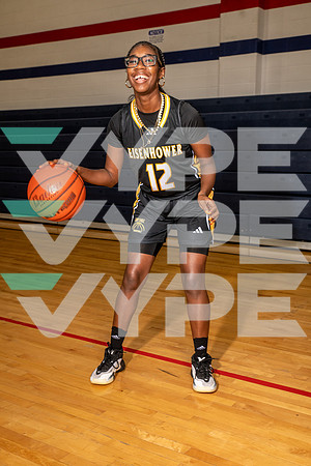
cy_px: 233
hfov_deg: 30.5
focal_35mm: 44
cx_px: 156
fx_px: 570
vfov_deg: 44.5
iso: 320
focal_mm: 44
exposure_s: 1/320
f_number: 6.3
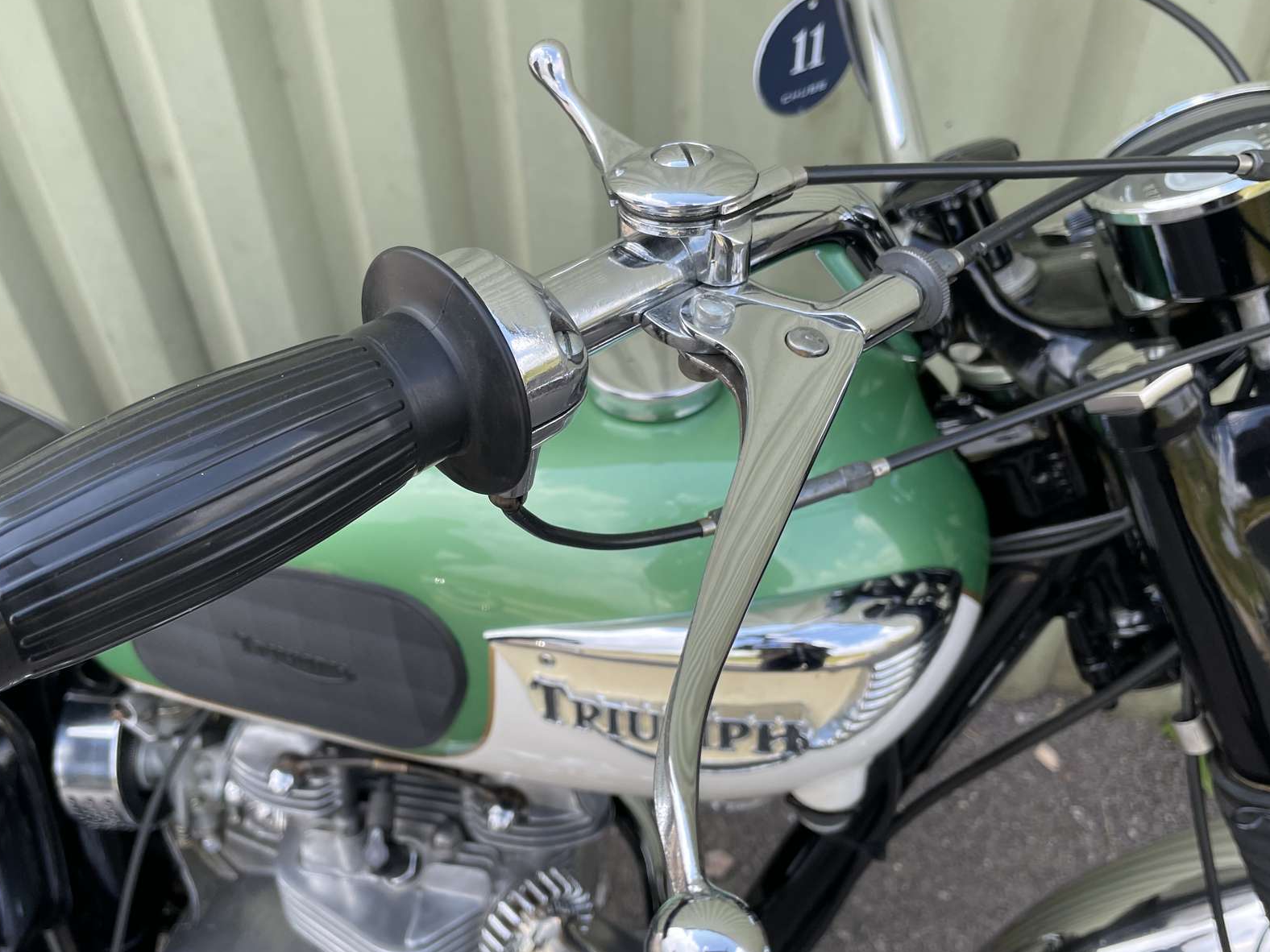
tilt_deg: -43.2
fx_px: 1211
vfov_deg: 42.9
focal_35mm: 33
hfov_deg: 55.3
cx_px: 575
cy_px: 478
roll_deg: +5.2
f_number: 1.6
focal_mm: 4.2
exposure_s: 1/600
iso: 32
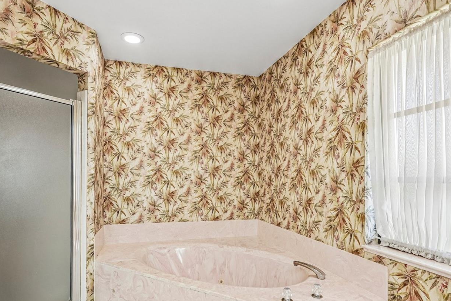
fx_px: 263
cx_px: 218
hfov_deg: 81.2
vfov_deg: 59.2
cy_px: 171
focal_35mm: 21
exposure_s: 1/10
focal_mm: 16
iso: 400
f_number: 8
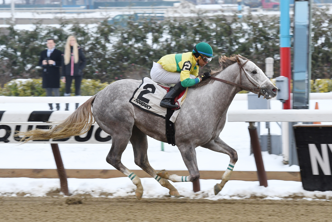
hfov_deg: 8.3
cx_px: 166
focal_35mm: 248
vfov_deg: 5.6
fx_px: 2282
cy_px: 111
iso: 800
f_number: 11
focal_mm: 165
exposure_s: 1/500
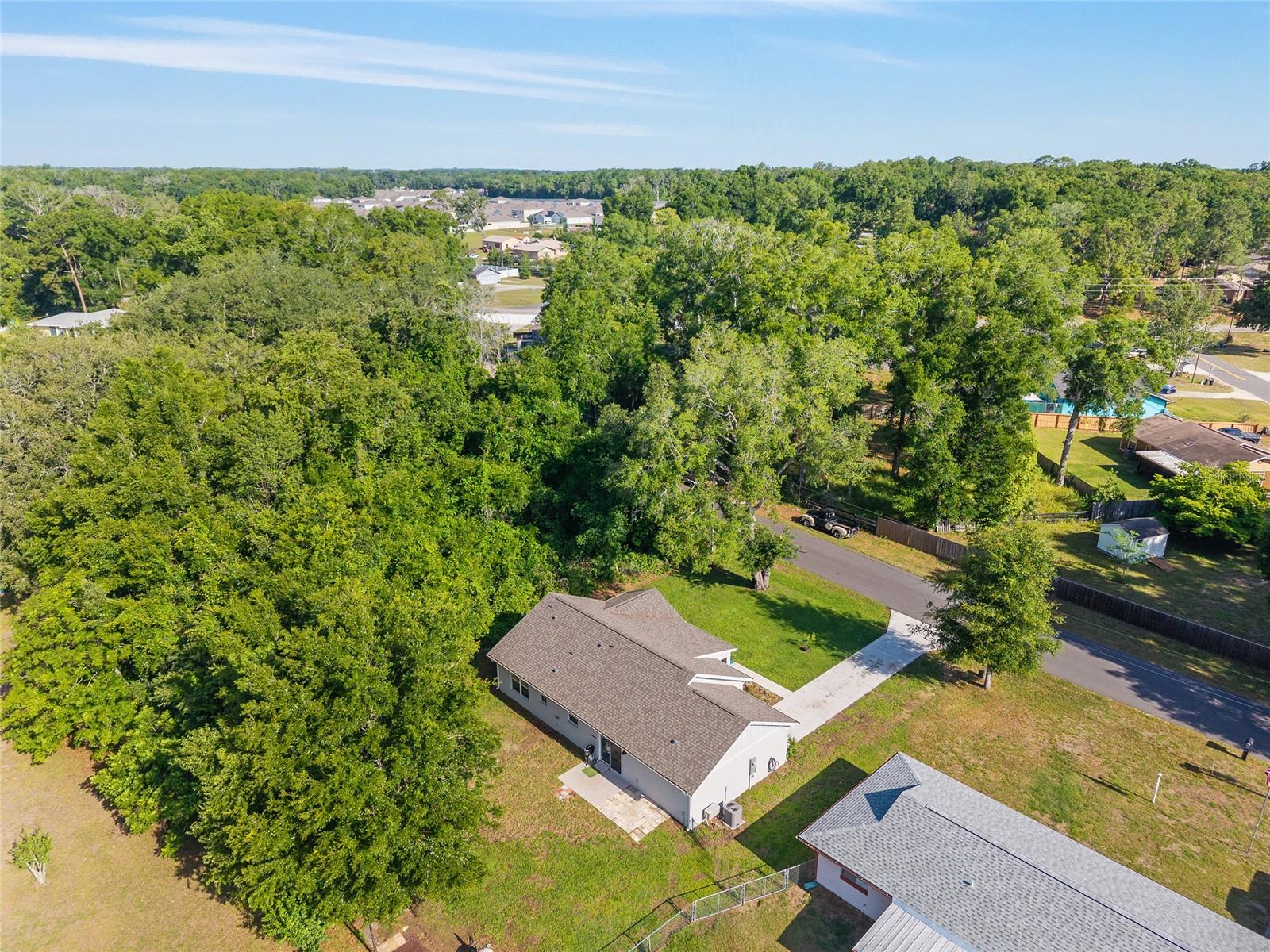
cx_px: 635
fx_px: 881
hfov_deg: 71.6
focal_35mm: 24
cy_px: 476
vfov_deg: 56.8
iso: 170
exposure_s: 1/2500
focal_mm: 8.67
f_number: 1.8
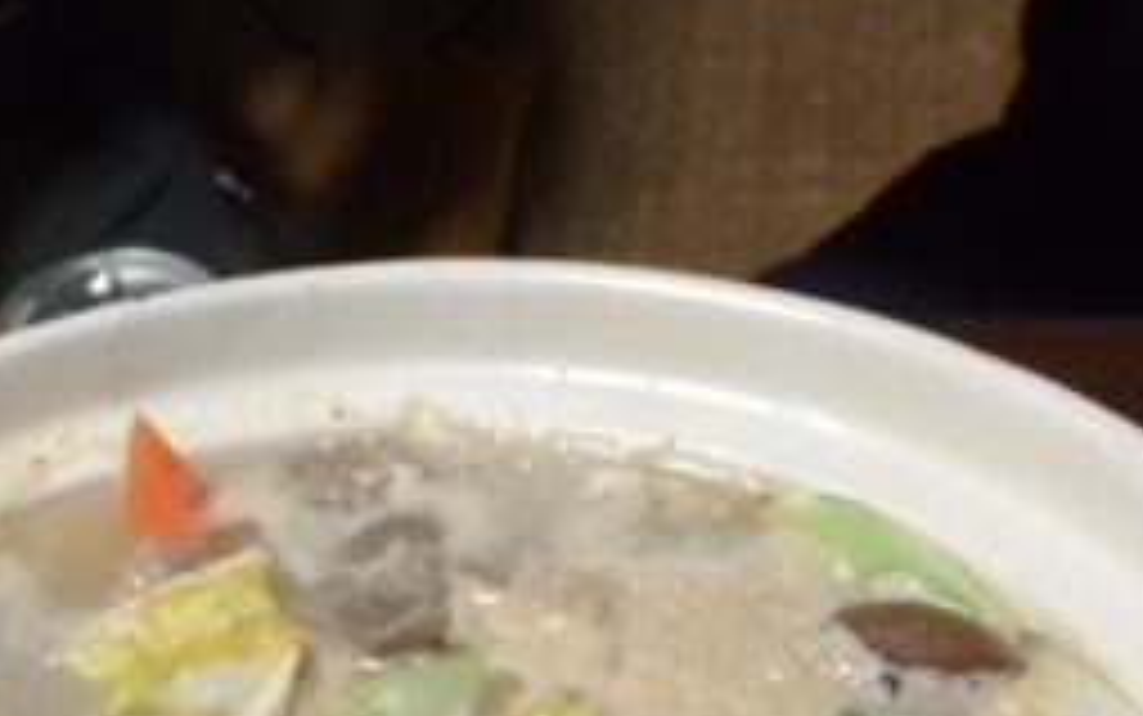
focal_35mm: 80
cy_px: 968
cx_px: 171
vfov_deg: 15.4
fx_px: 2493
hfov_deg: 25.2
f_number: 2.2
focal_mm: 4.12
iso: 80
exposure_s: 1/30
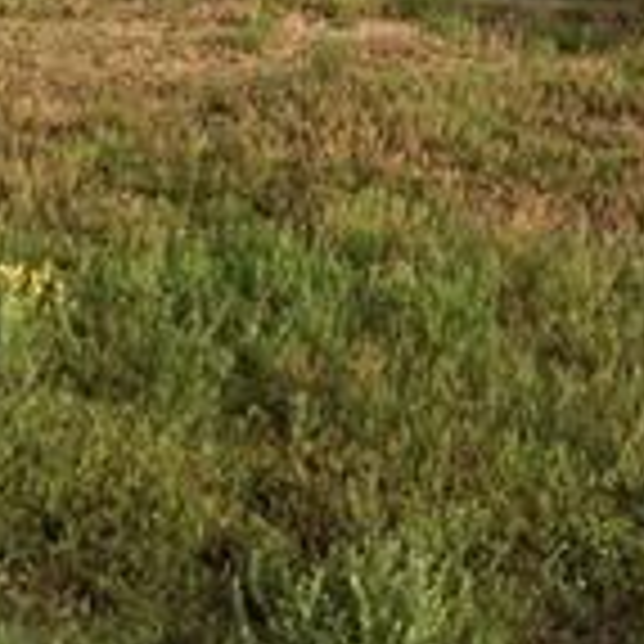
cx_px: 761
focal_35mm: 115
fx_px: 2421
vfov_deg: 14.3
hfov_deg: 14.7
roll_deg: +0.2
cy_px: -275
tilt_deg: -2.4
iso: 32
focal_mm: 4.15
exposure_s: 1/514
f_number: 2.2
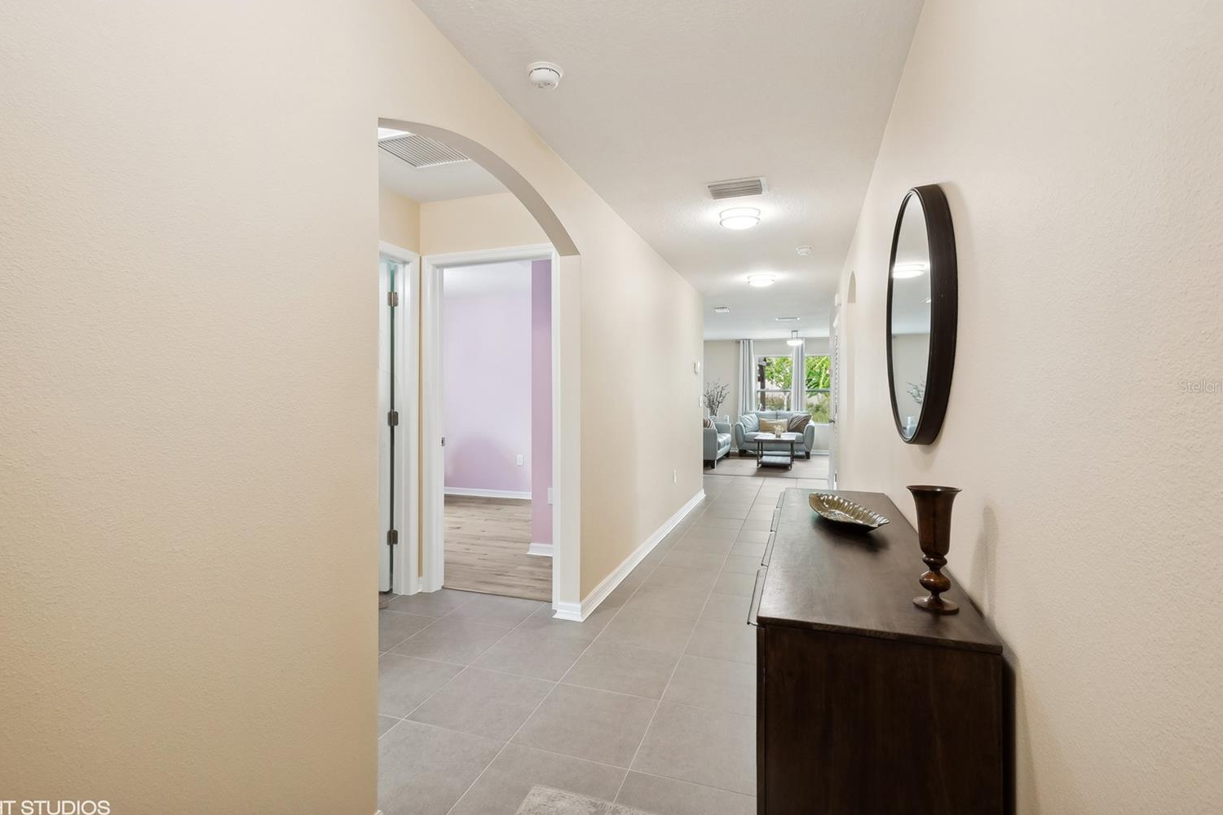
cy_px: 386
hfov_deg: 96.7
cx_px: 599
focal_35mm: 16
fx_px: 543
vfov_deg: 73.7
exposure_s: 1/10
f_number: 8
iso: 200
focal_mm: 10
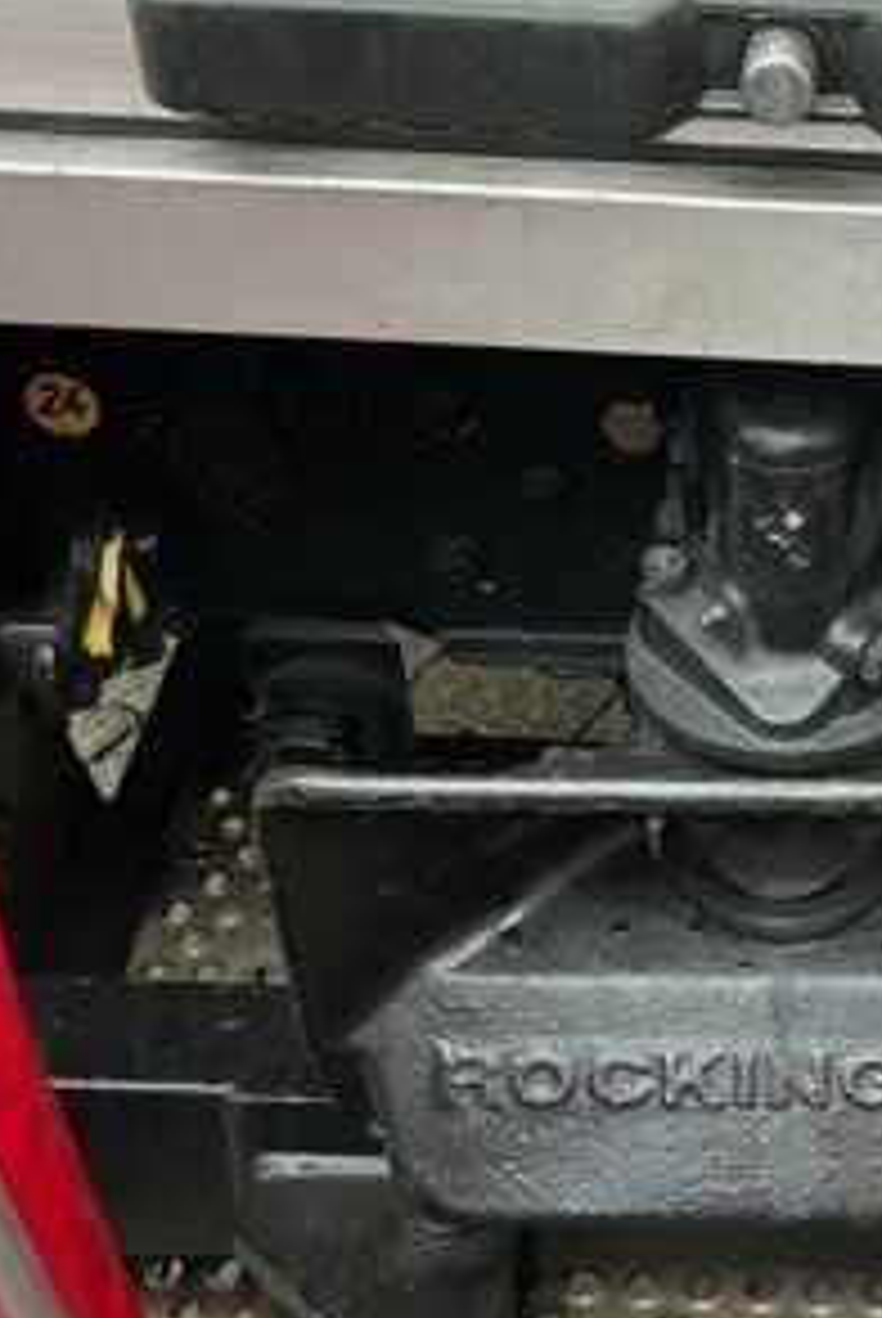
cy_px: 751
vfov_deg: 33.8
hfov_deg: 22.3
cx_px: 846
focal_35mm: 59
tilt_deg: -45.0
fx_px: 2163
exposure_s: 1/121
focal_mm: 5.7
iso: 125
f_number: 1.5
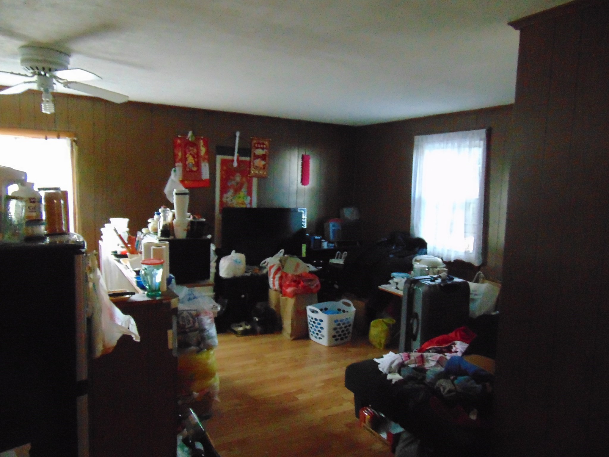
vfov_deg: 54.9
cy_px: 228
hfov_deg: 69.4
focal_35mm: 25
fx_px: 440
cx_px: 304
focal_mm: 4.5
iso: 800
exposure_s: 1/25
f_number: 3
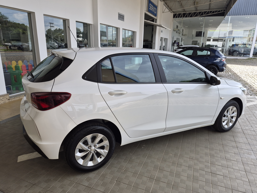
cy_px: 96
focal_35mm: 23
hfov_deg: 73.9
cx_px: 128
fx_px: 171
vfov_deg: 58.9
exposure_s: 1/1596
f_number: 1.8
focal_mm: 5.4
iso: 80
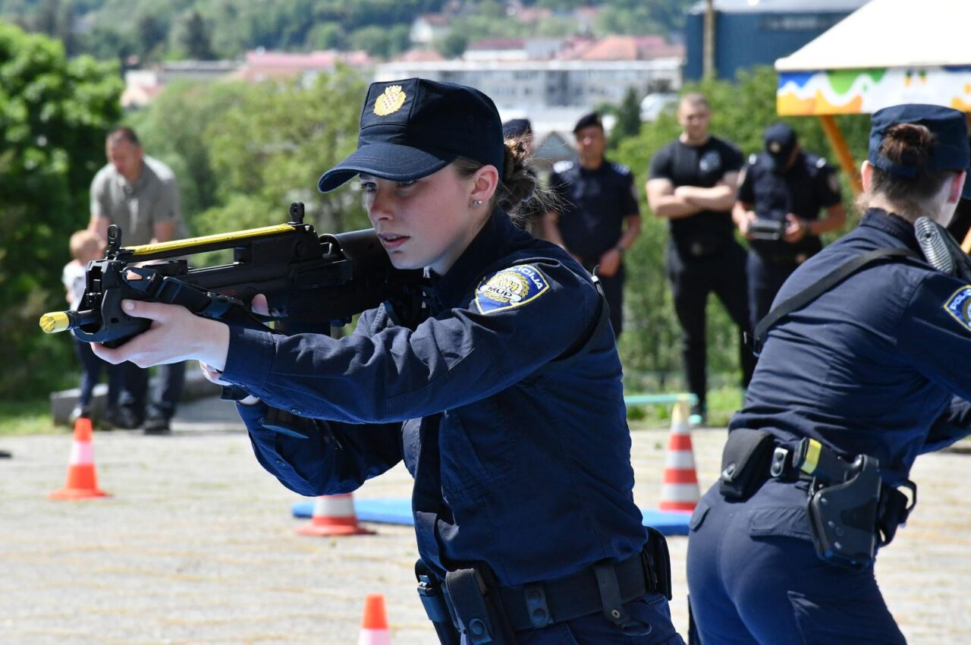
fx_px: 5253
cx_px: 486
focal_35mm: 195
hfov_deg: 10.6
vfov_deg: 7.0
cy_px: 322
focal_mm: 130
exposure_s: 1/2500
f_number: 13
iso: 2500
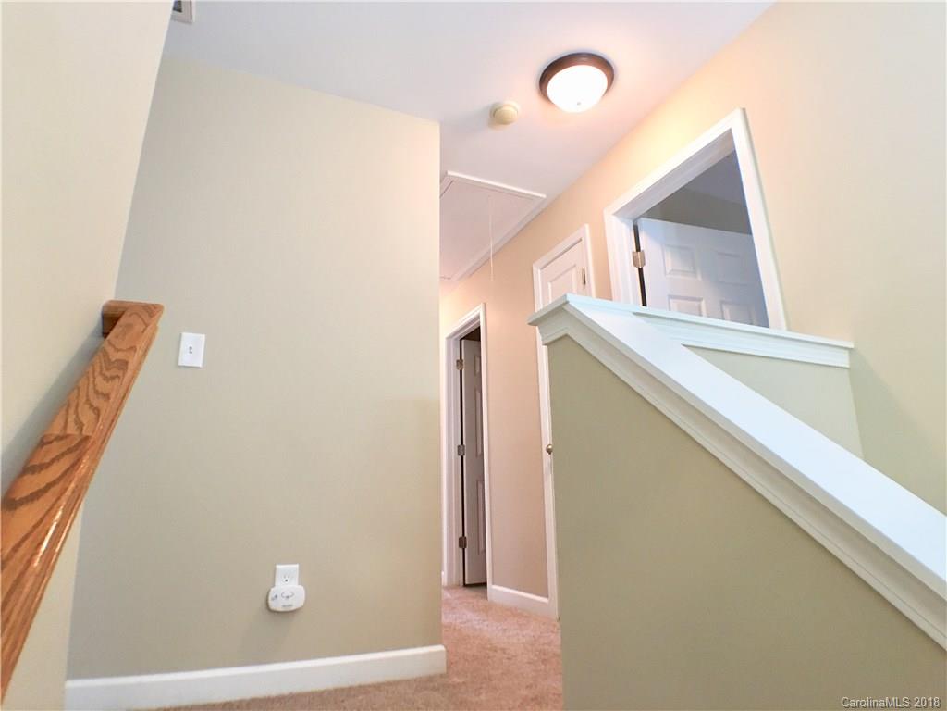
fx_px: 793
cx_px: 474
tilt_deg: +16.7
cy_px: 356
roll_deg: +0.7
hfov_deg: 61.7
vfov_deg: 48.2
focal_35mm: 29
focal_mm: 4.15
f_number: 2.2
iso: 64
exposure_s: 1/15
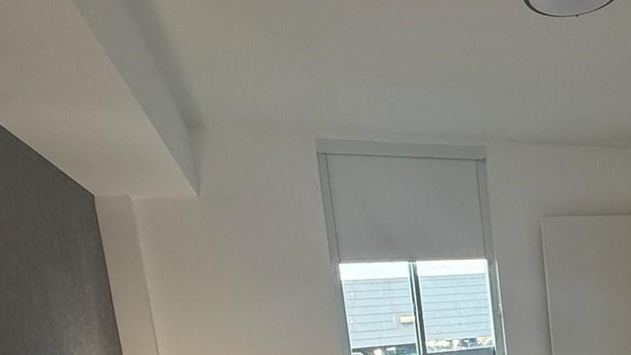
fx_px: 602
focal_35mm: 36
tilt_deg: -7.4
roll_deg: +4.5
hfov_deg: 49.2
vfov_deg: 29.3
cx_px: 571
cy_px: 399
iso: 200
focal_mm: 2.22
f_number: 2.2
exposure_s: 1/120
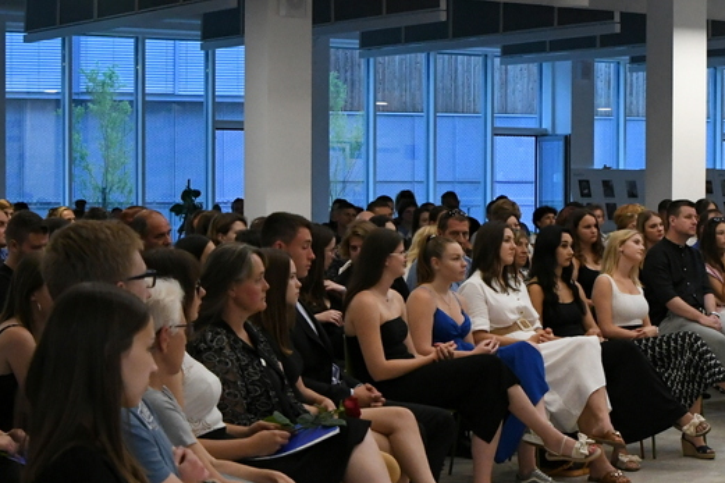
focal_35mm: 86
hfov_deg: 23.2
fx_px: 1731
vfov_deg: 15.9
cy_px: 252
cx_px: 612
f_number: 4
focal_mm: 24
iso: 2500
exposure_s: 1/160
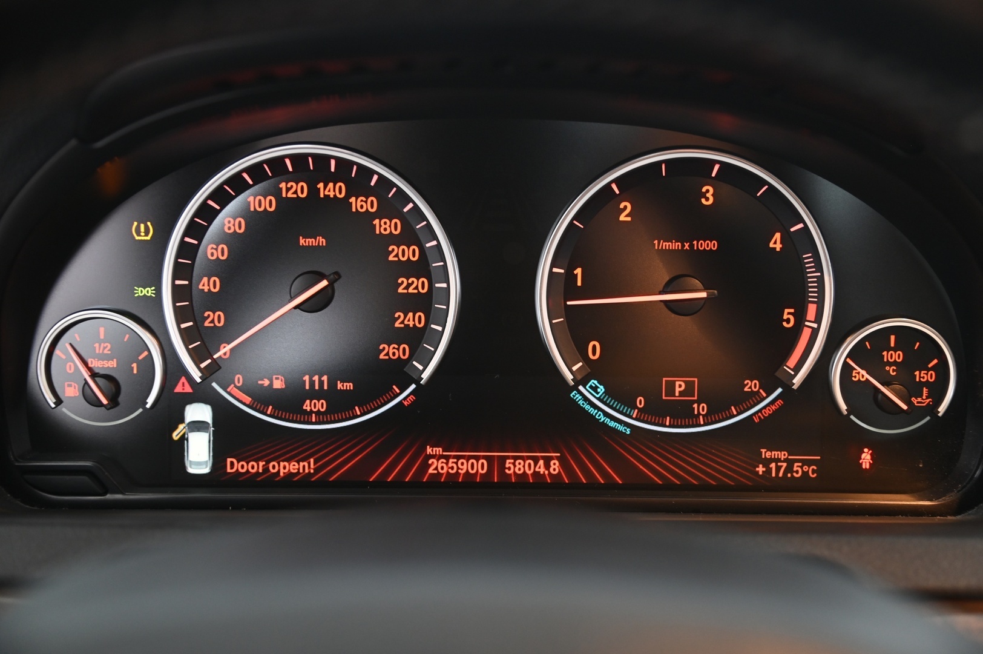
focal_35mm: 50
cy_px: 327
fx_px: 1364
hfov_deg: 39.6
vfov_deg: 26.9
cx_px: 492
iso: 2000
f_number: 4
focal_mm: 50
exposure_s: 1/10
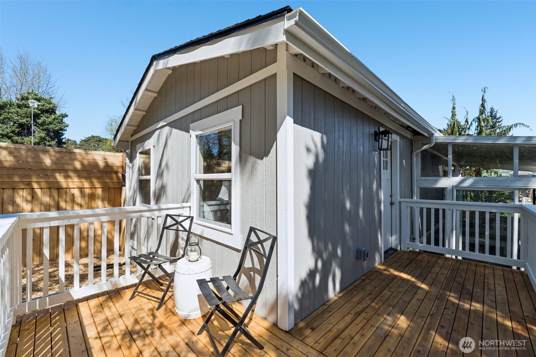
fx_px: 223
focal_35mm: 15
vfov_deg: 77.3
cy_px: 178
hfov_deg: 100.4
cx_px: 268
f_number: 9
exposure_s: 1/320
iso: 250
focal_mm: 10
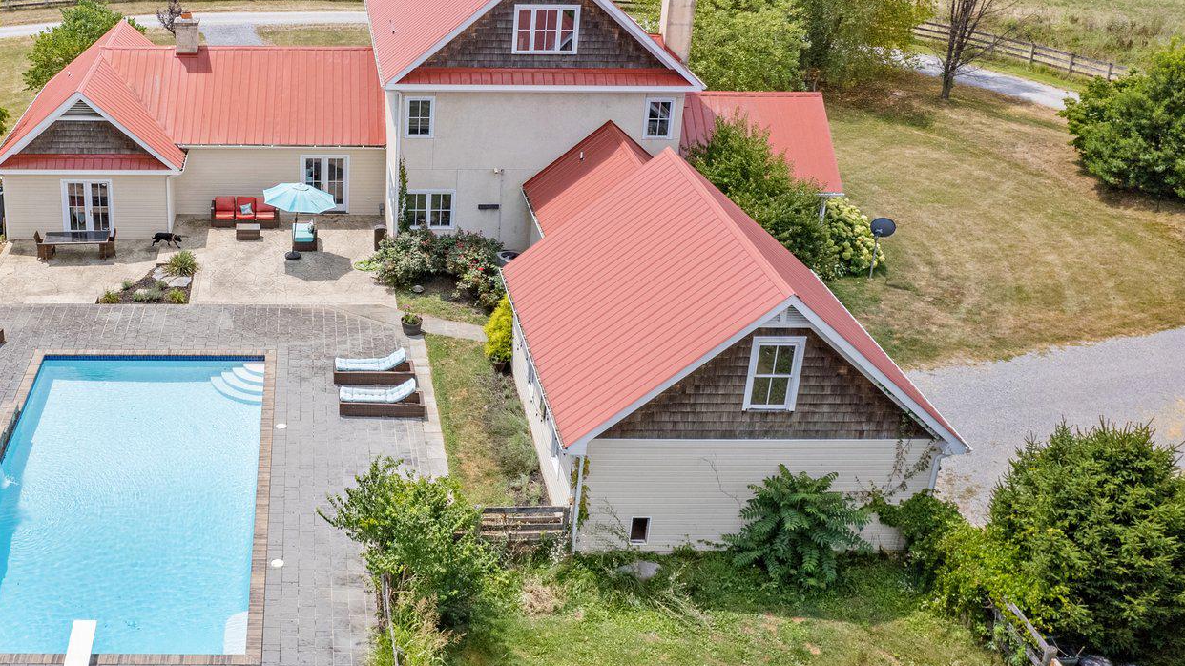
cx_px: 303
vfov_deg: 30.9
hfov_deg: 50.7
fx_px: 1194
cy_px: 220
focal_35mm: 38
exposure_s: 1/2000
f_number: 2.8
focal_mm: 8.38
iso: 100
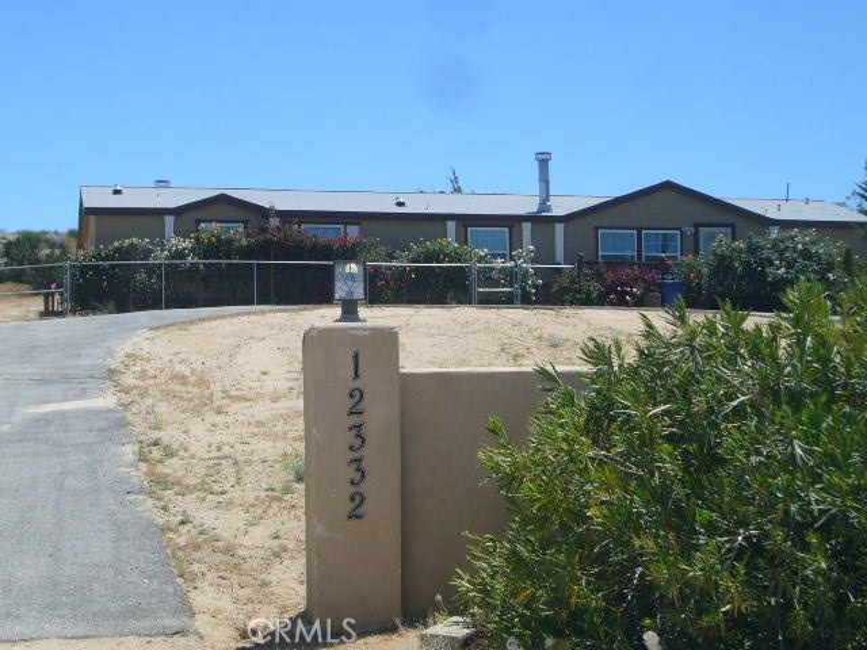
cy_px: 325
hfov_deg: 26.3
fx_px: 1853
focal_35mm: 74
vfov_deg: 19.9
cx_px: 434
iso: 80
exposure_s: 1/320
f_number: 8
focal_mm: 8.8
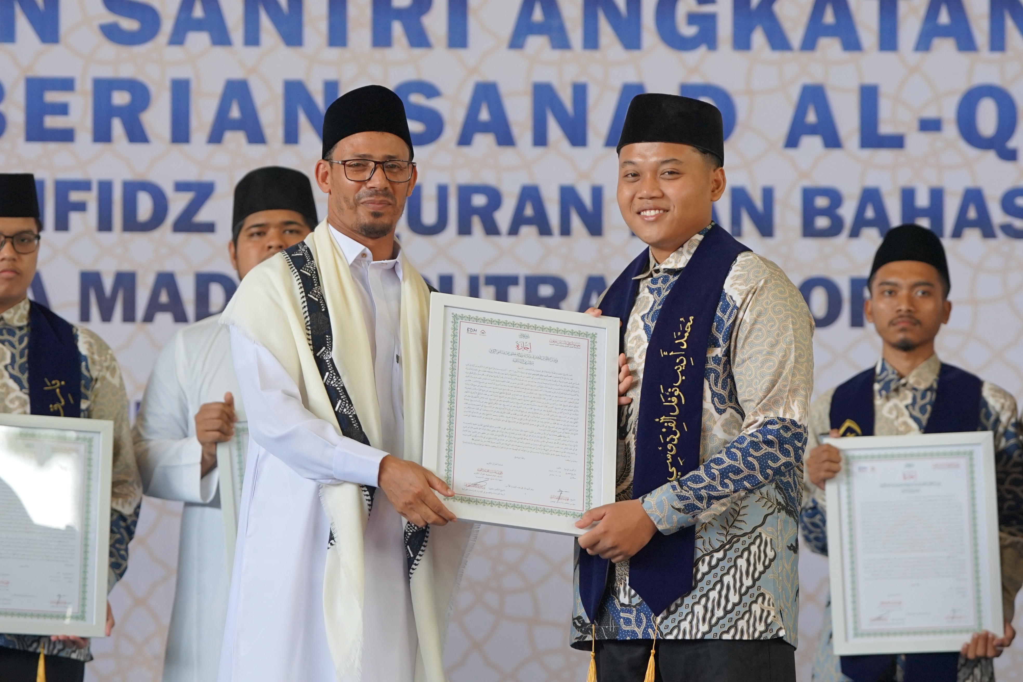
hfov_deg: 11.4
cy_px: 341
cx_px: 512
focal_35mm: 180
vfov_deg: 7.6
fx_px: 5115
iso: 1000
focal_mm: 120
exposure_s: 1/160
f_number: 3.2
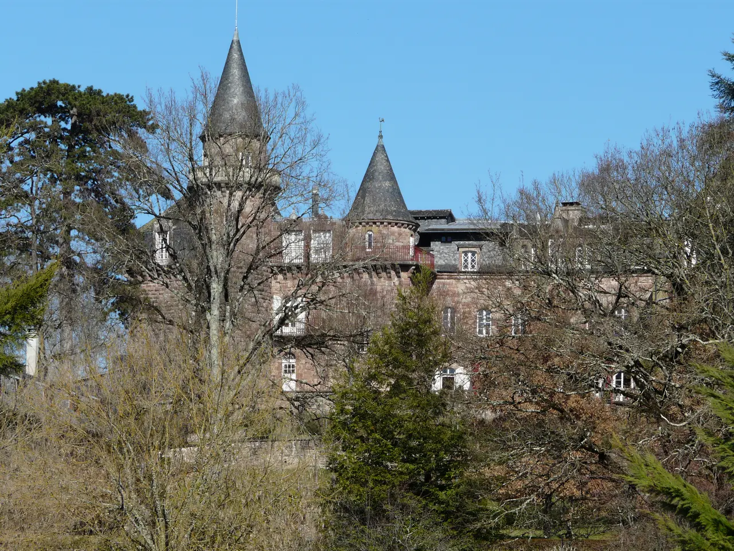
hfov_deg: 10.4
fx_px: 4029
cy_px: 276
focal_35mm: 190
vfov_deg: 7.8
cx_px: 367
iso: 100
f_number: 6.3
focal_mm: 31.3
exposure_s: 1/500
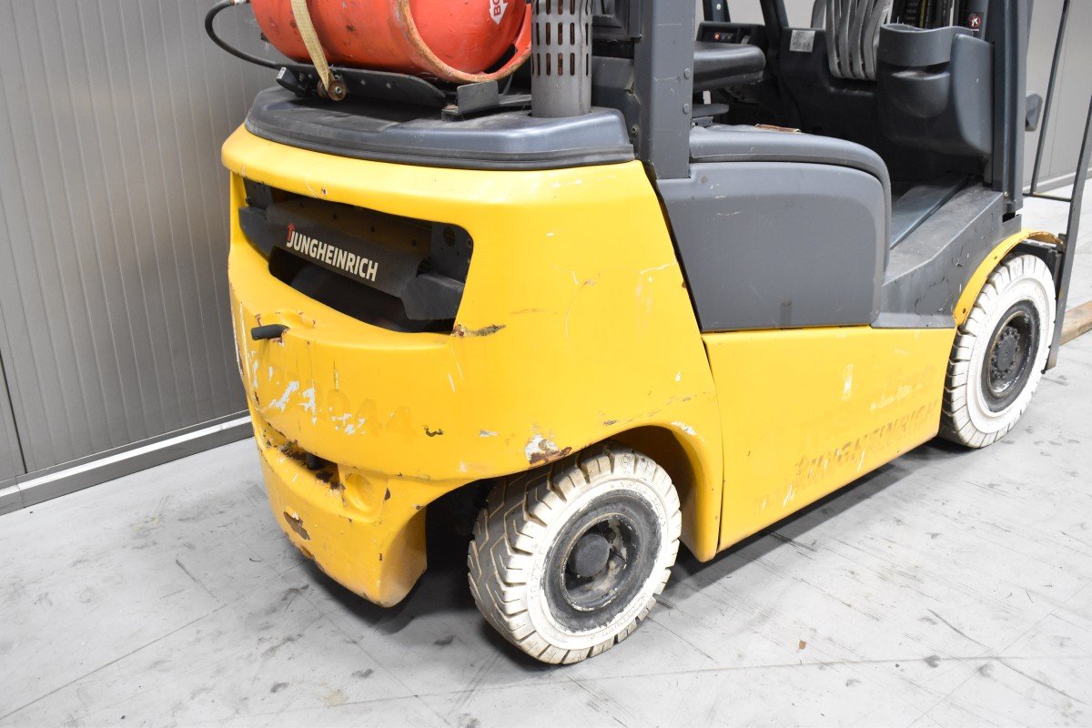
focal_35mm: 34
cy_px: 364
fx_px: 1046
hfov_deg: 55.1
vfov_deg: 38.4
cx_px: 546
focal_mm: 23
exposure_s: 1/25
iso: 1600
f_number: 5
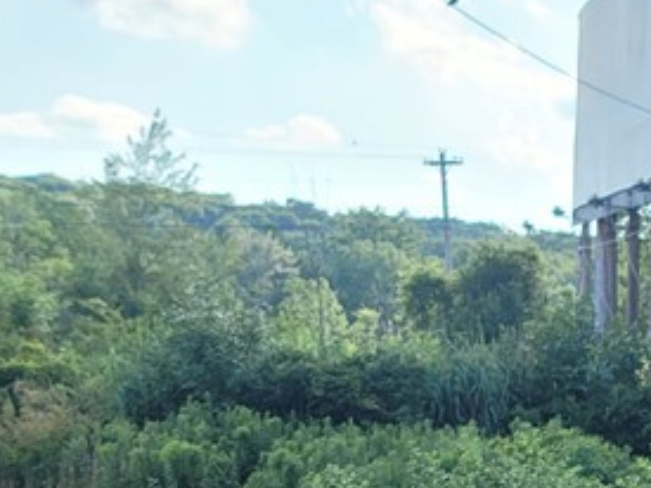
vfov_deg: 14.2
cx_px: 987
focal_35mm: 93
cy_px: 846
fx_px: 1748
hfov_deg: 18.6
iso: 20
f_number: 1.8
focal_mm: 7
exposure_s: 1/231
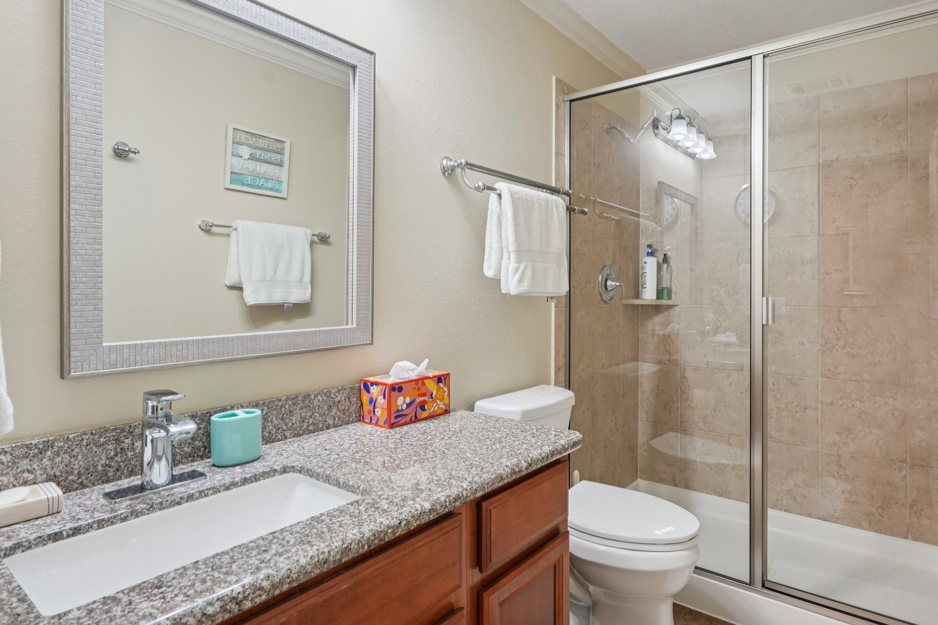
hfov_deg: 86.5
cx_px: 530
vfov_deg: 64.4
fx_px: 495
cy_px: 284
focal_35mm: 19
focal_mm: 16
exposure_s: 1/10
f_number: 8
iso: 400
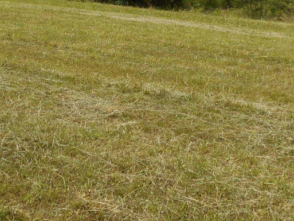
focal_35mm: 78
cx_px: 125
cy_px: -72
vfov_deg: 17.6
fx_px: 663
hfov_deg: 25.0
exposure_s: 1/1000
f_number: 3.7
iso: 80
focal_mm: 4.5
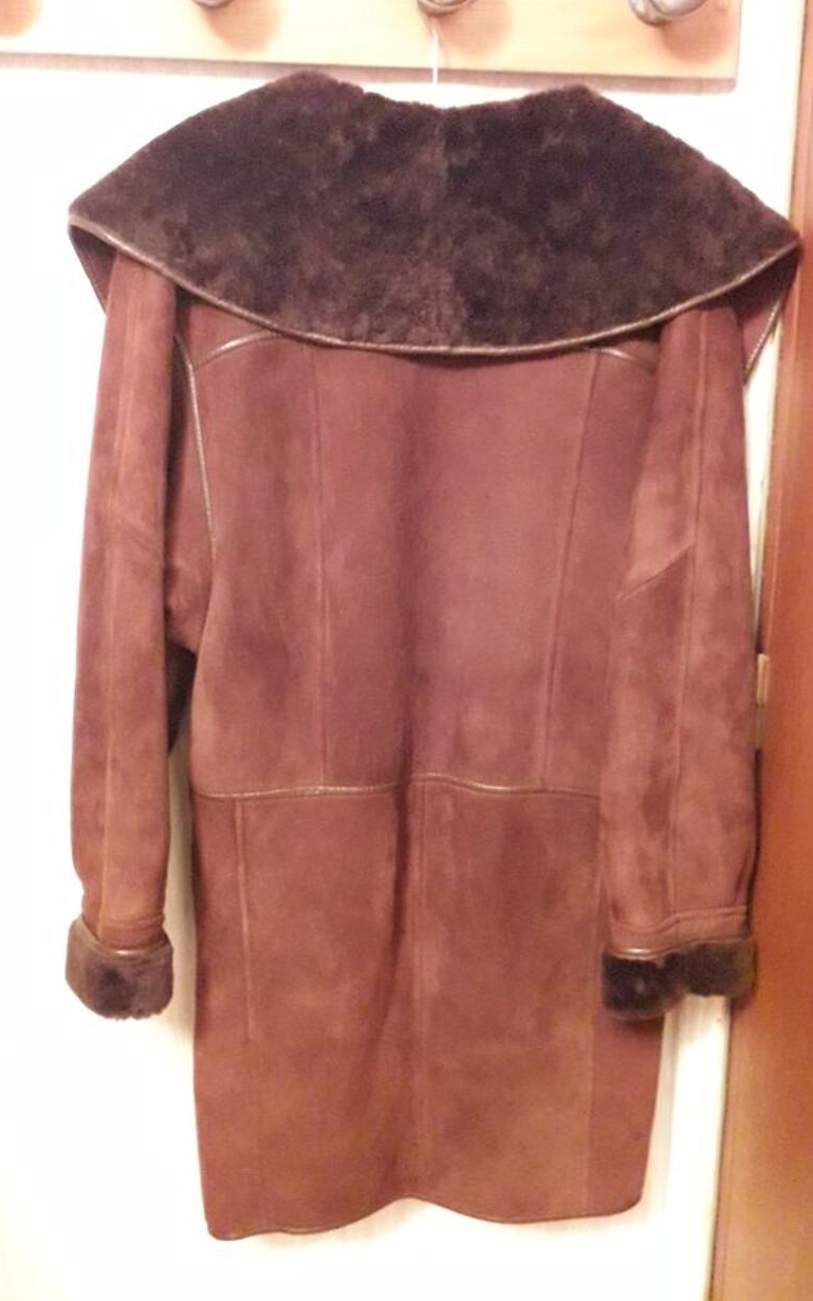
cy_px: 680
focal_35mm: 31
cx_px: 474
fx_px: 1099
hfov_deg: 40.5
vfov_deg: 61.2
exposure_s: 1/20
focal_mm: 3.6
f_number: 1.9
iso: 1600
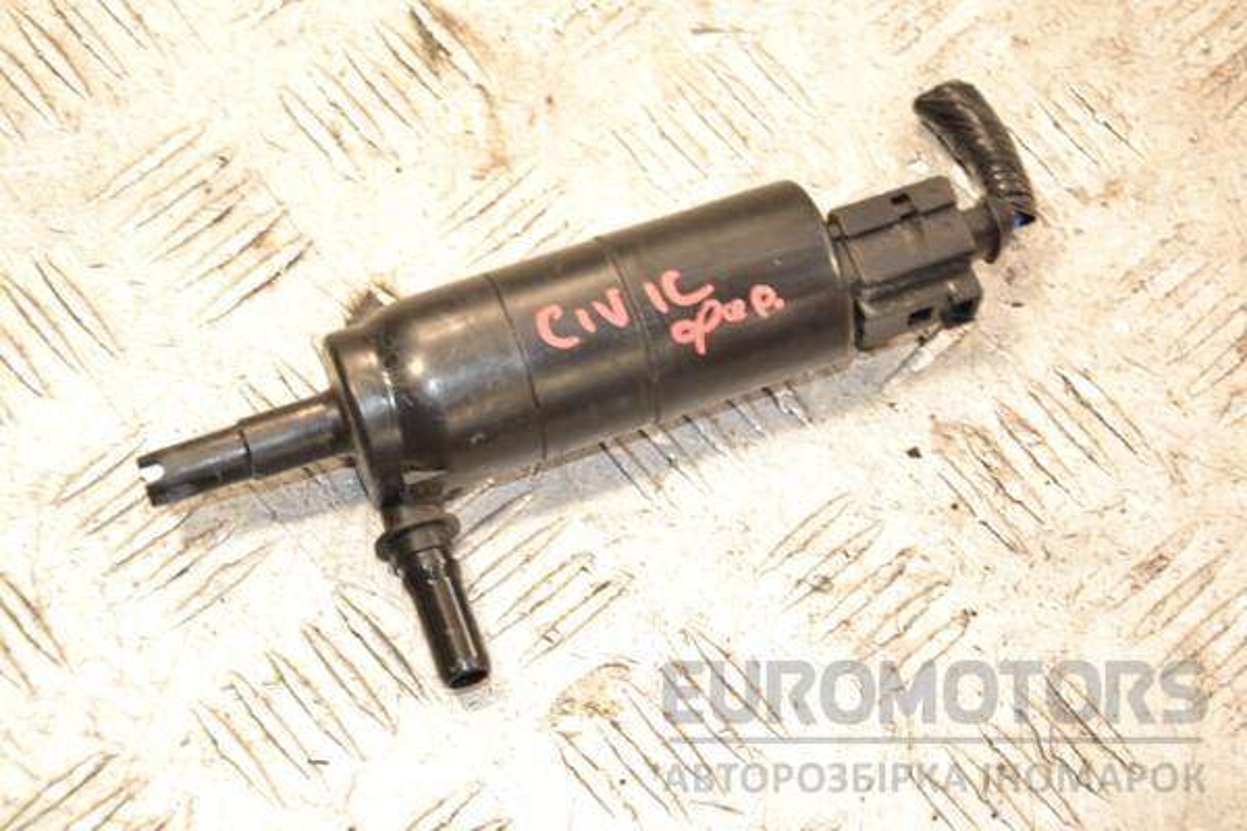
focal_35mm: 93
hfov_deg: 21.9
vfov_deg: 14.7
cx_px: 624
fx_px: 3221
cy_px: 416
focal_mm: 62
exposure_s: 1/80
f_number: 5.3
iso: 800
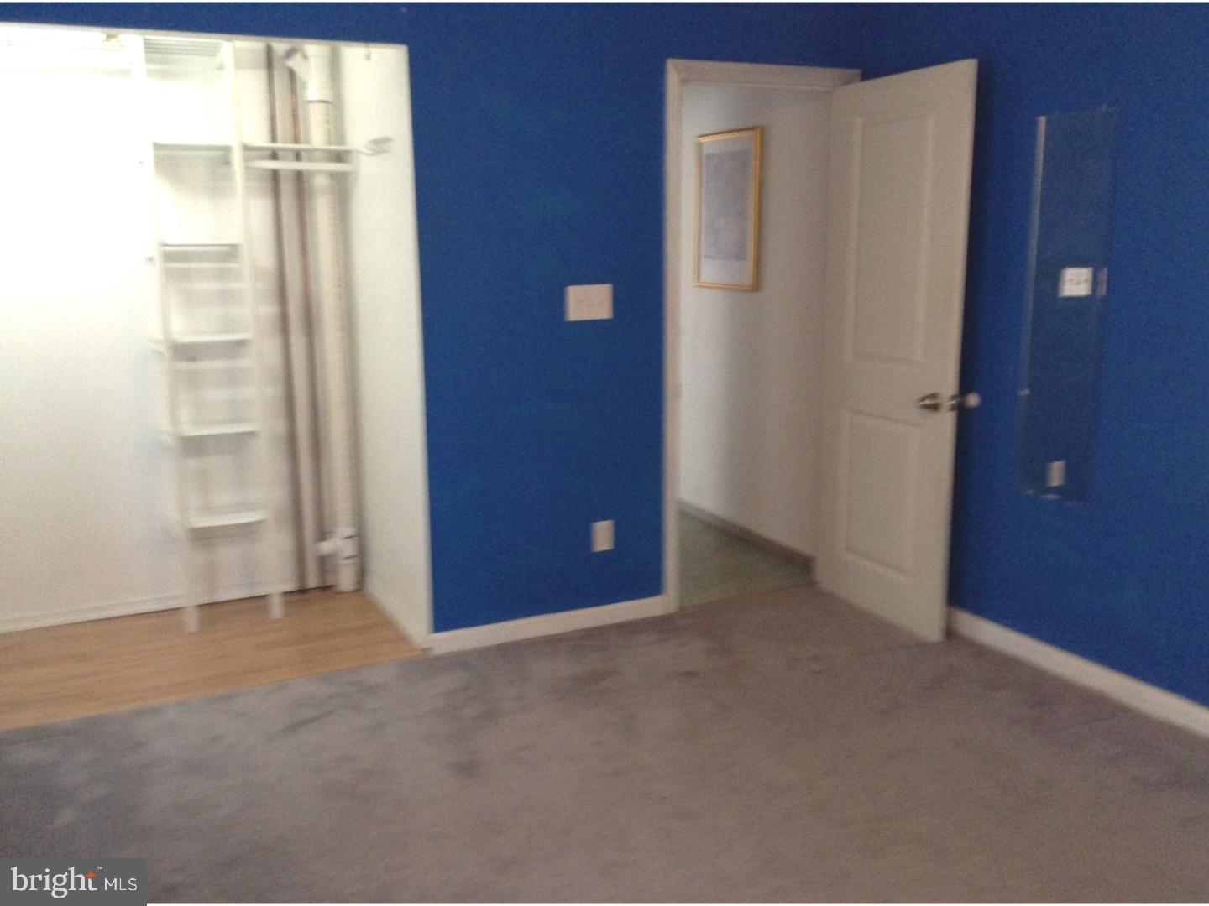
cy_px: 453
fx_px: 1153
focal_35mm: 33
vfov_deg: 42.9
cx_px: 604
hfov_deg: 55.4
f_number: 2.4
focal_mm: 3.3
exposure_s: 1/20
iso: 250
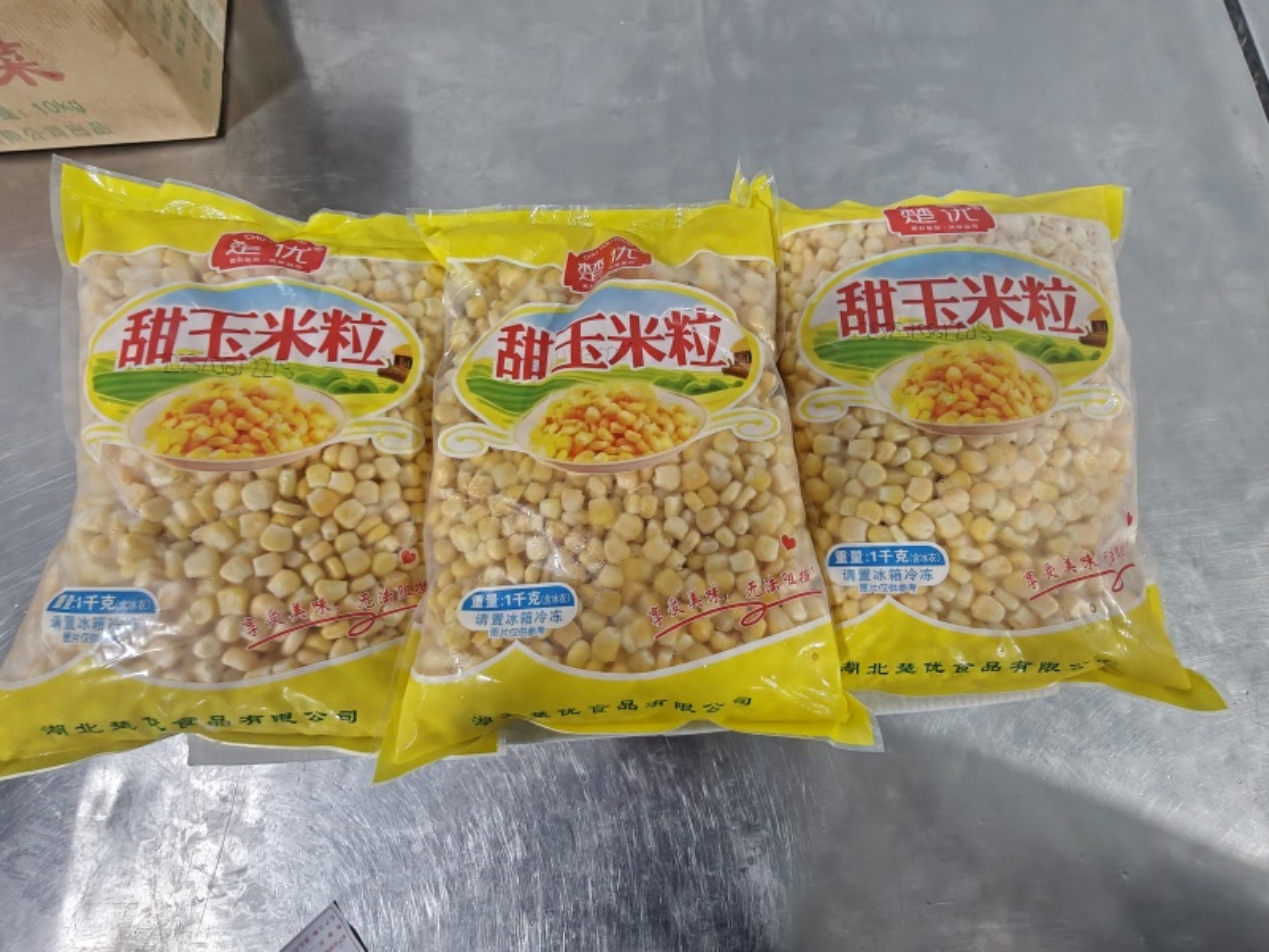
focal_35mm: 15
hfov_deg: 98.2
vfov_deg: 81.7
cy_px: 476
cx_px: 634
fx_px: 550
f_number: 2
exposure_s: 1/63
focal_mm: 2.3
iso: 6400
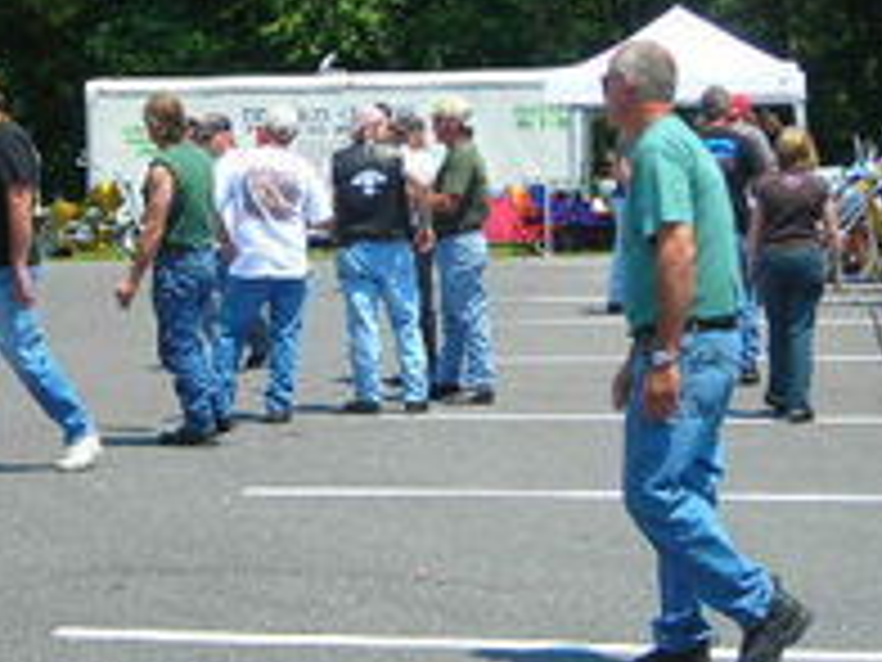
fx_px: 2854
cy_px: 185
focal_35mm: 112
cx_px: 302
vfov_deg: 13.2
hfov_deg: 17.5
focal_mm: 9.1
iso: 50
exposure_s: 1/394
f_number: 3.6
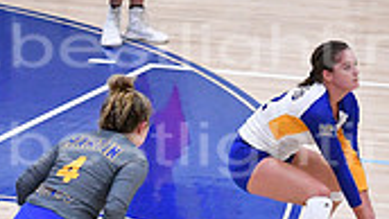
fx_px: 4366
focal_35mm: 423
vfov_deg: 2.9
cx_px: 310
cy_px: 100
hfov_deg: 5.1
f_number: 3.2
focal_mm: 80
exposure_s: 1/1000
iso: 6400
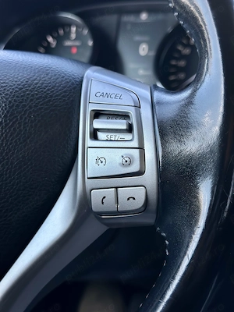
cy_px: 156
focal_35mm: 48
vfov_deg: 39.7
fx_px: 433
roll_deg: -0.2
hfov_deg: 30.3
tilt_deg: -16.8
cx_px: 117
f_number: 1.78
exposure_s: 1/597
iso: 80
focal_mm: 6.86
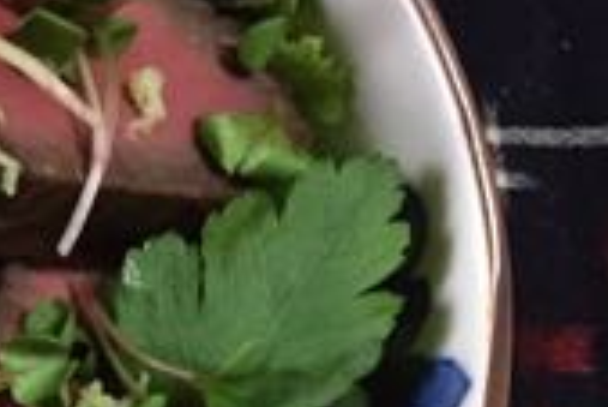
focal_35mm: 107
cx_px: -381
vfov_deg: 12.6
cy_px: 432
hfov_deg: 16.8
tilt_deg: -77.2
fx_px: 1809
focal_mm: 4.15
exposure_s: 1/15
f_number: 2.2
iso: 250
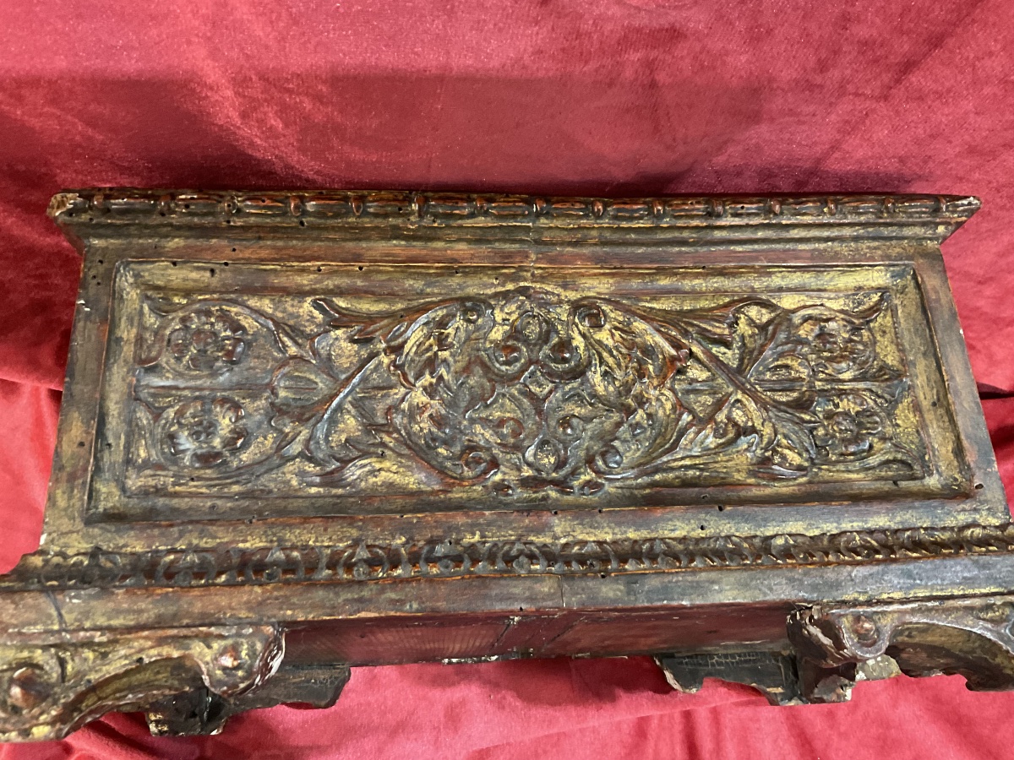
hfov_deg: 61.7
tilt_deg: -72.2
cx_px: 507
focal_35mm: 29
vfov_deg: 48.2
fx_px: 849
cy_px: 380
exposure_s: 1/25
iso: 250
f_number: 1.8
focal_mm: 3
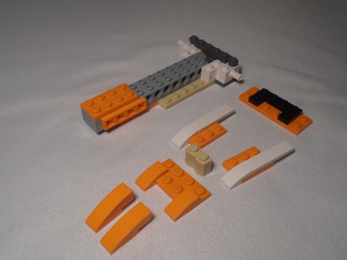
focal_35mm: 37
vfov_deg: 38.7
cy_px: 130
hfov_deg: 50.1
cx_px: 174
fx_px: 371
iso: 80
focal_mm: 6.61
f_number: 3.9
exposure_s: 1/60
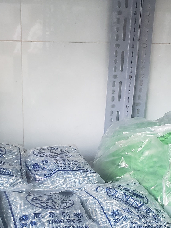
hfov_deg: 27.0
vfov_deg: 35.0
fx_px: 356
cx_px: 72
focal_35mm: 54
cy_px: 163
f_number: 2.4
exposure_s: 1/60
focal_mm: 4.3
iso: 200
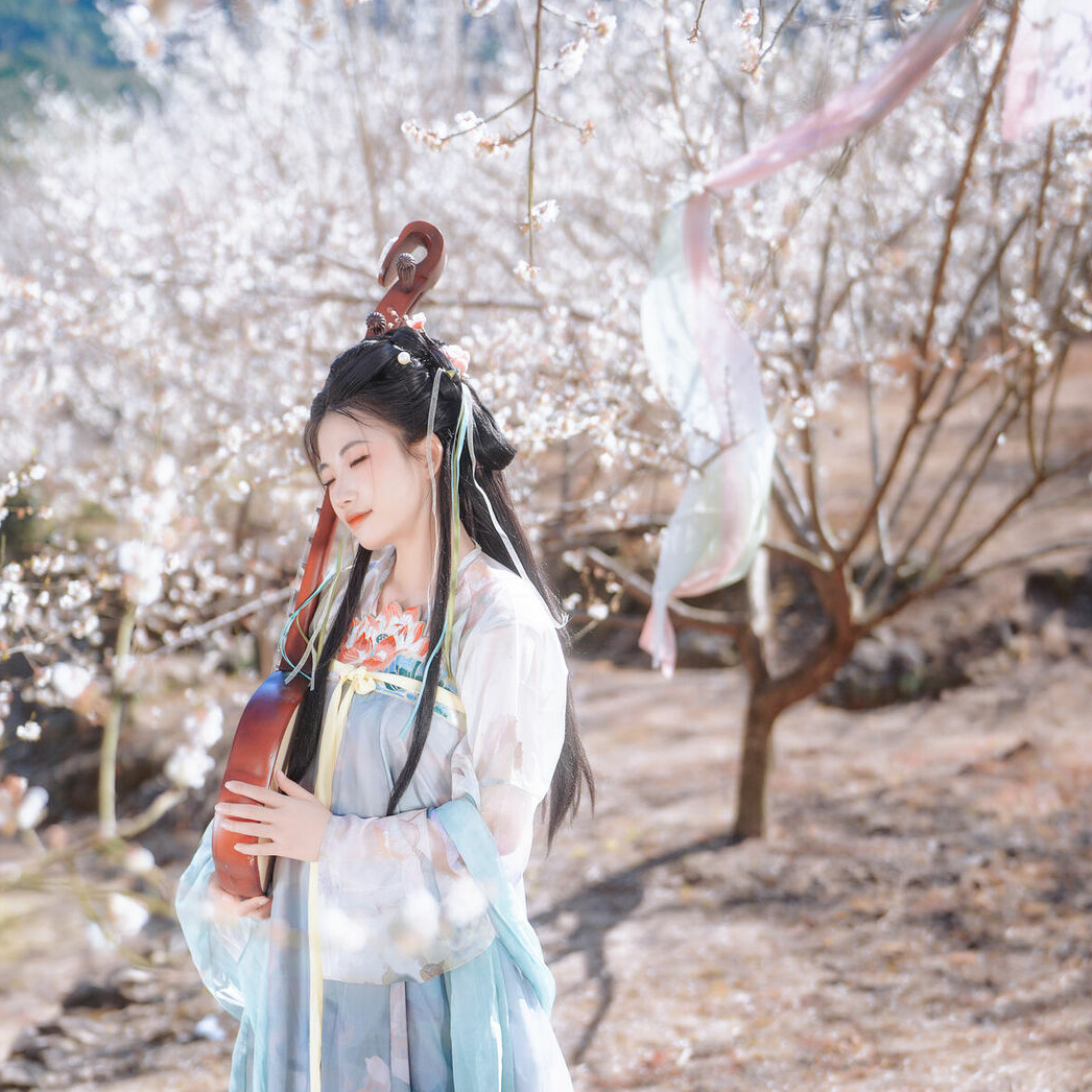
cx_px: 545
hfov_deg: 26.9
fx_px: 2284
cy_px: 700
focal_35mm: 64
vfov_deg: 26.8
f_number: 2
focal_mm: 50
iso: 100
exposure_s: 1/2000
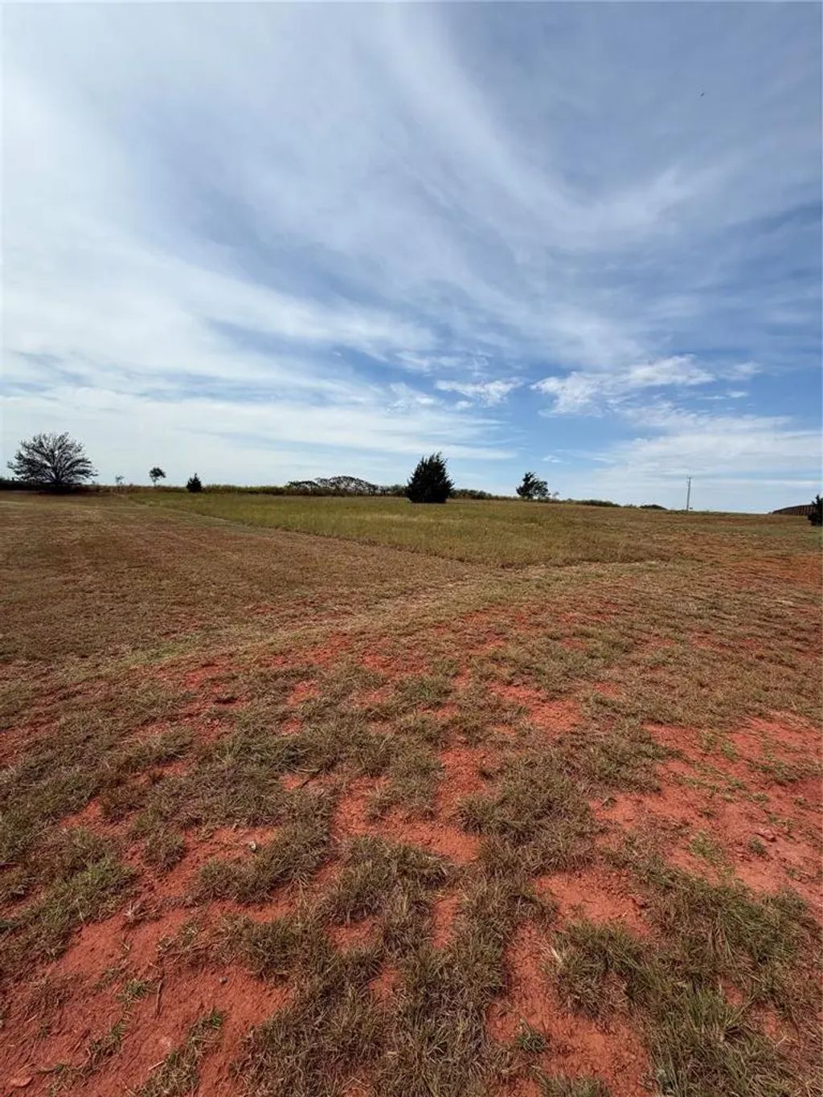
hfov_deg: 85.7
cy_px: 548
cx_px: 412
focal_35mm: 14
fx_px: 444
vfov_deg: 102.1
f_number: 2.2
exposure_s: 1/1211
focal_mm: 2.22
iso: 20
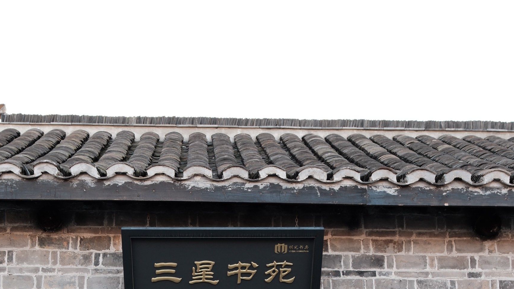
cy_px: 384
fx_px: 818
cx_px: 223
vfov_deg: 18.5
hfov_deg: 34.8
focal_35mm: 60
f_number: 5
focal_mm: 21.4
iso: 200
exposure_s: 1/60
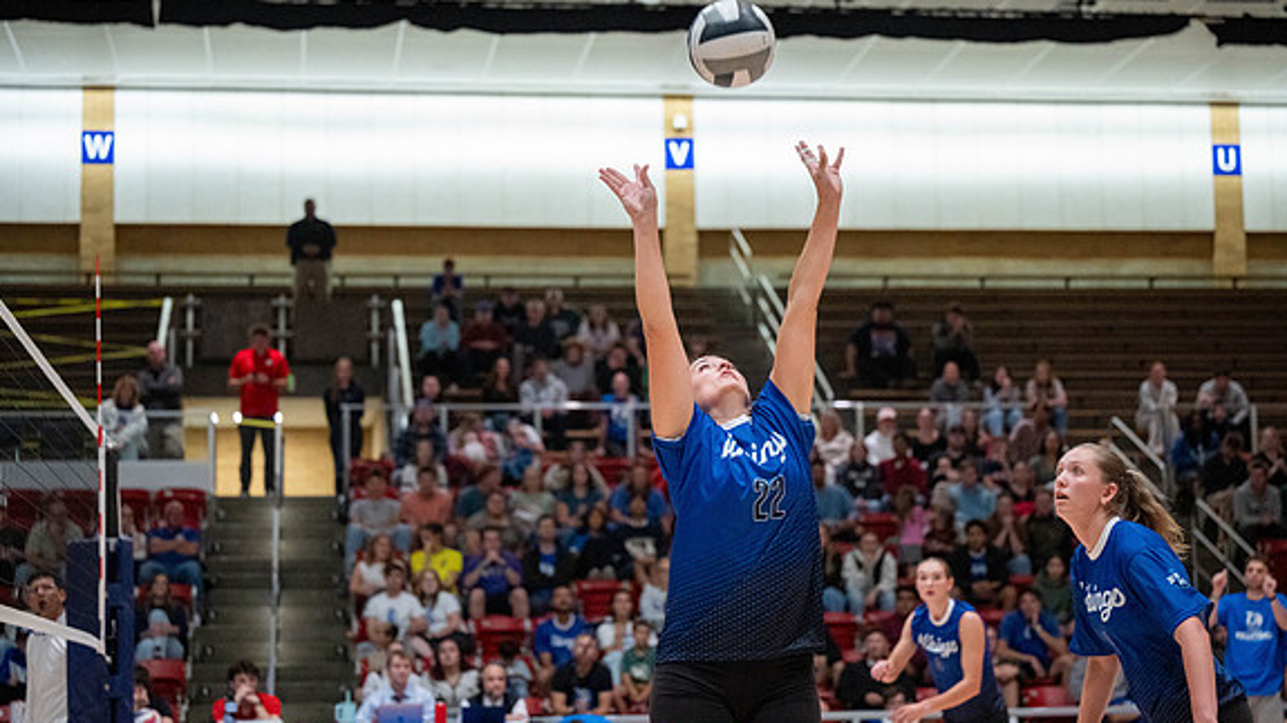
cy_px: 379
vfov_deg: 16.3
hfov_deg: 28.6
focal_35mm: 74
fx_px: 2525
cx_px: 645
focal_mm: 70
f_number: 2.8
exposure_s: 1/640
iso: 5000
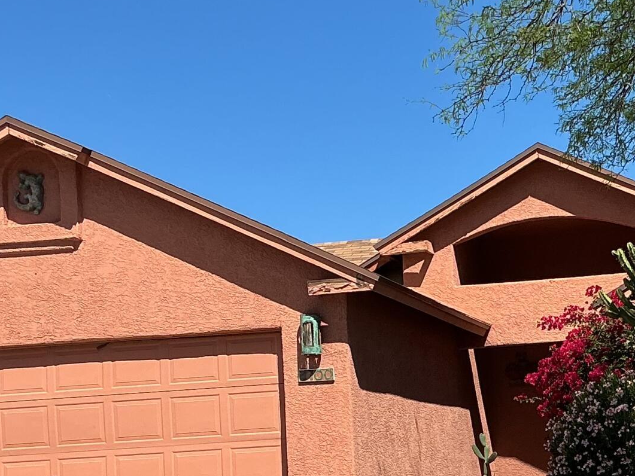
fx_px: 1504
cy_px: 396
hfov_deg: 23.3
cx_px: 551
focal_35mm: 82
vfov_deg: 17.8
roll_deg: +4.7
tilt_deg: +4.8
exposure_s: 1/2227
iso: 25
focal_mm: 3
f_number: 1.8
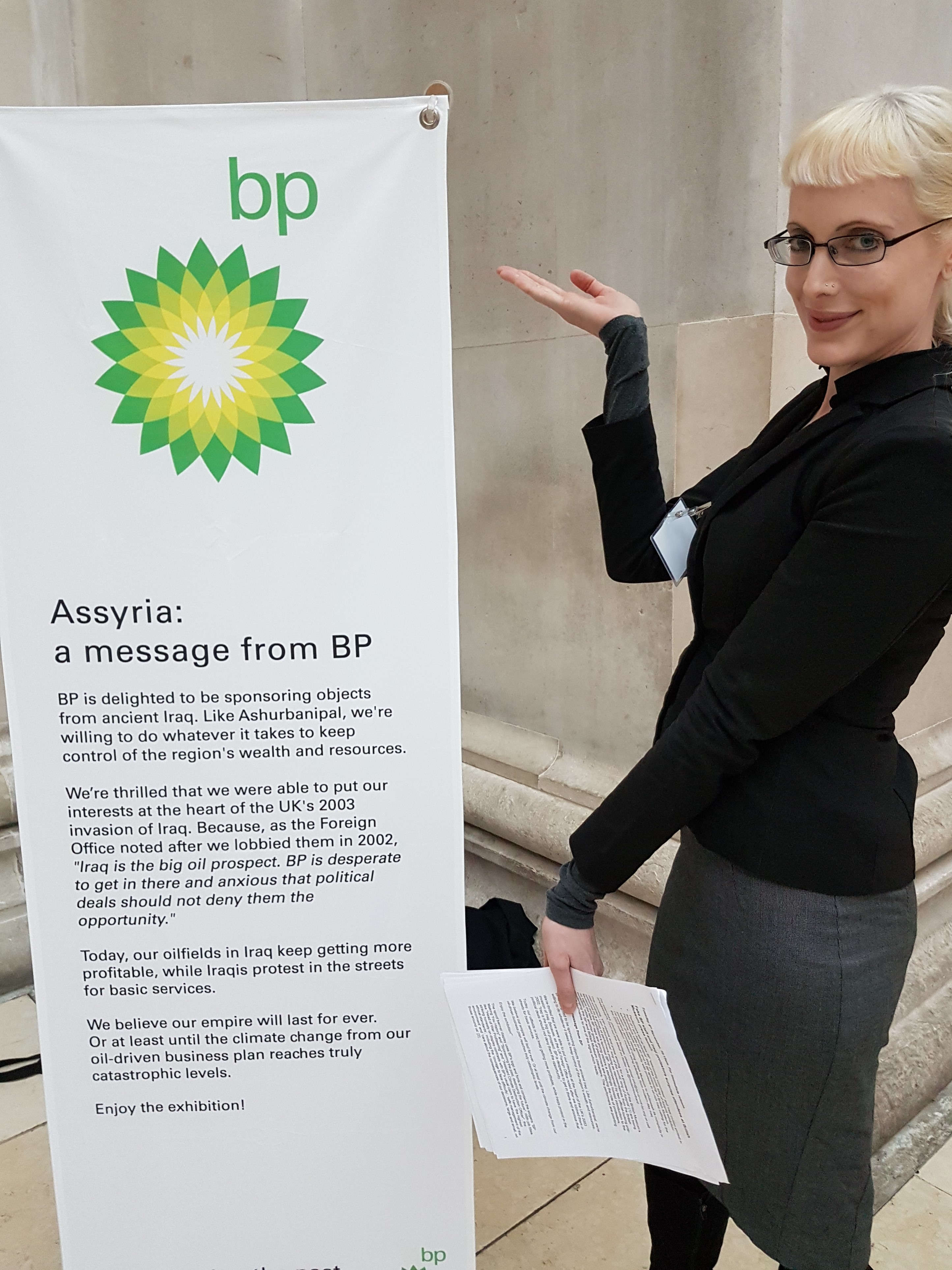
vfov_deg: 67.3
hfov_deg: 53.1
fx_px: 954
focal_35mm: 26
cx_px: 476
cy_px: 635
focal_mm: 4.2
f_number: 1.7
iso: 200
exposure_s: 1/50
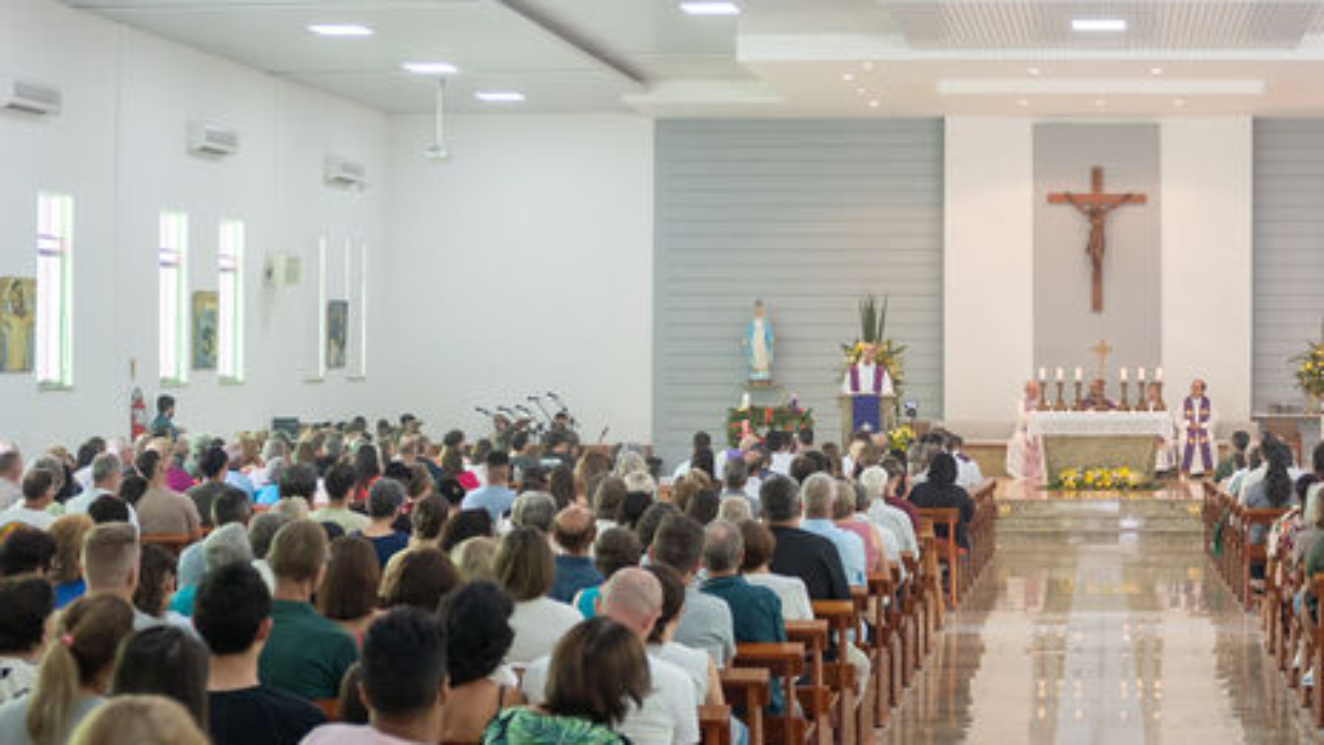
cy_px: 264
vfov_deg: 17.7
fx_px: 2387
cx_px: 1119
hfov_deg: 30.0
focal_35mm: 68
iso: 1000
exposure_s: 1/160
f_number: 2.8
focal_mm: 29.4
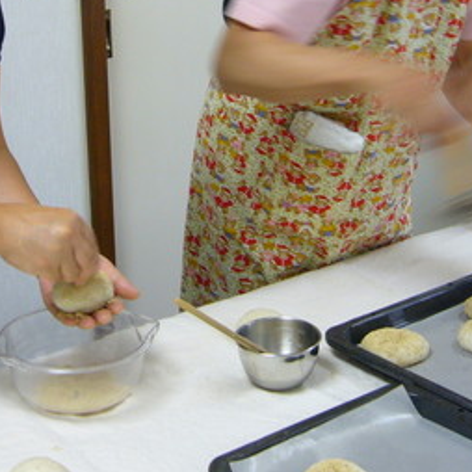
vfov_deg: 23.2
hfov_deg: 23.6
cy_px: 78
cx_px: 190
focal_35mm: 73
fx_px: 1126
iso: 125
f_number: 2.8
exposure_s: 1/15
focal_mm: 5.8
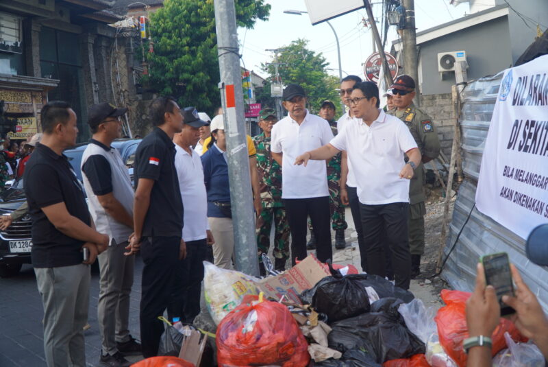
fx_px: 594
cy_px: 184
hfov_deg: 49.5
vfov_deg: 34.3
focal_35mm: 39
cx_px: 274
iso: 100
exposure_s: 1/160
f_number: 4
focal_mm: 26
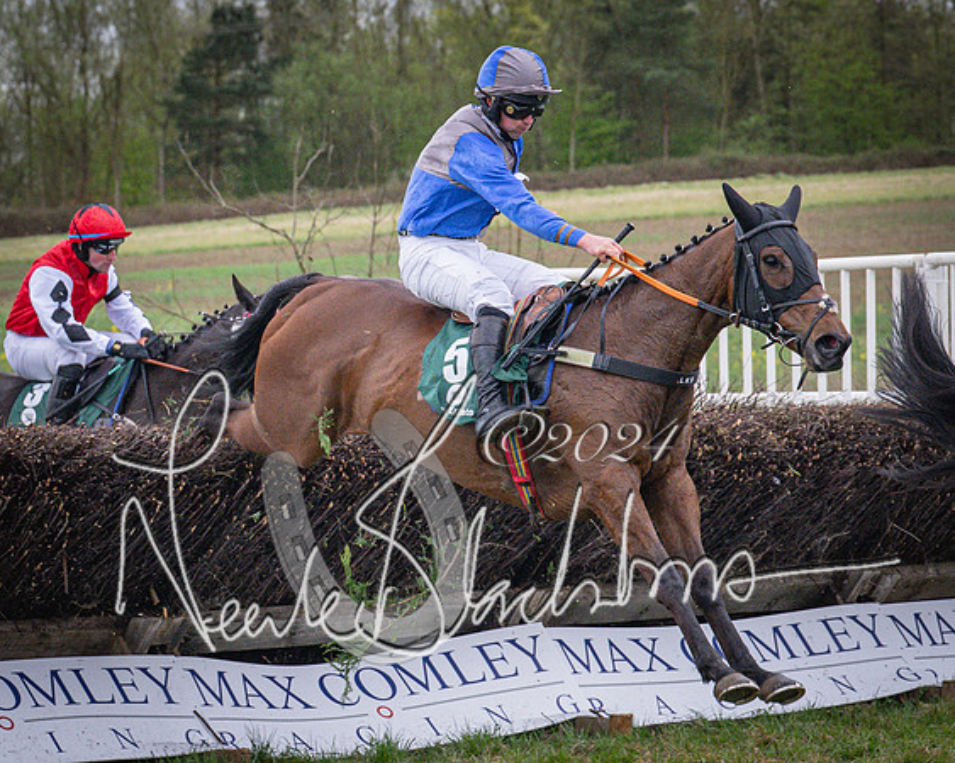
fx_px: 5093
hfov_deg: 10.7
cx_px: 499
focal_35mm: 180
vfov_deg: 8.6
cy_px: 372
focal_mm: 70
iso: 1600
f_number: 4
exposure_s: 1/1000
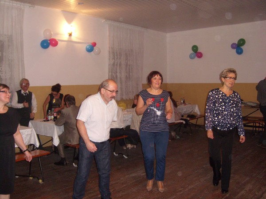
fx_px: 269
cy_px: 100
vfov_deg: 40.7
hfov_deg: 52.6
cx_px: 133
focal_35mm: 35
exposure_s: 1/30
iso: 300
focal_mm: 5.8
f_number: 2.8
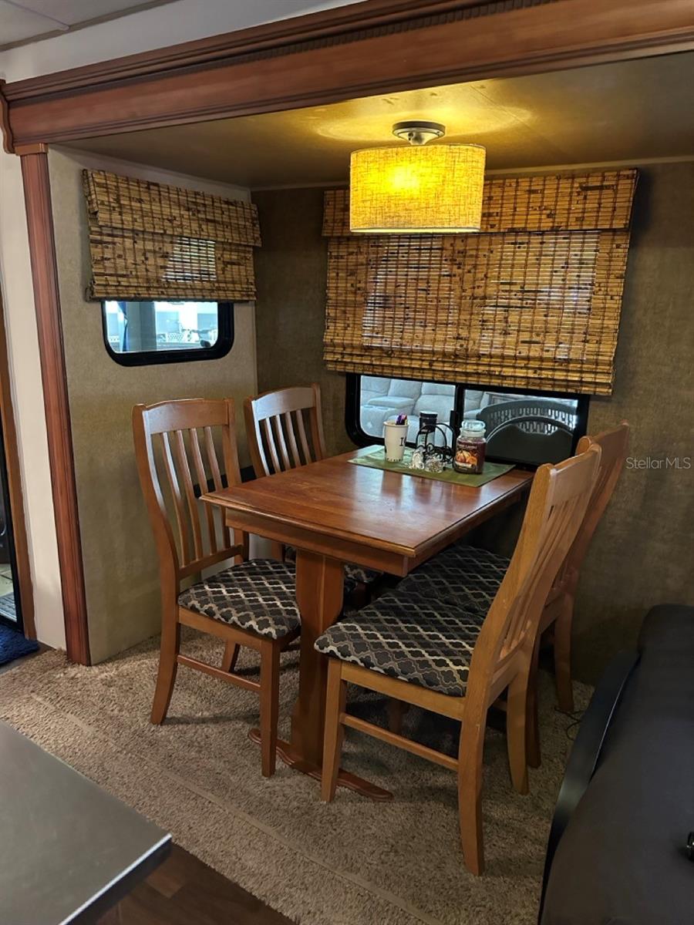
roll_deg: -2.4
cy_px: 462
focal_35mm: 24
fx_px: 642
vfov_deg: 71.6
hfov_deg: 56.8
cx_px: 347
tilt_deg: -12.8
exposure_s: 1/40
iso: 1000
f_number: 1.78
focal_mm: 6.86
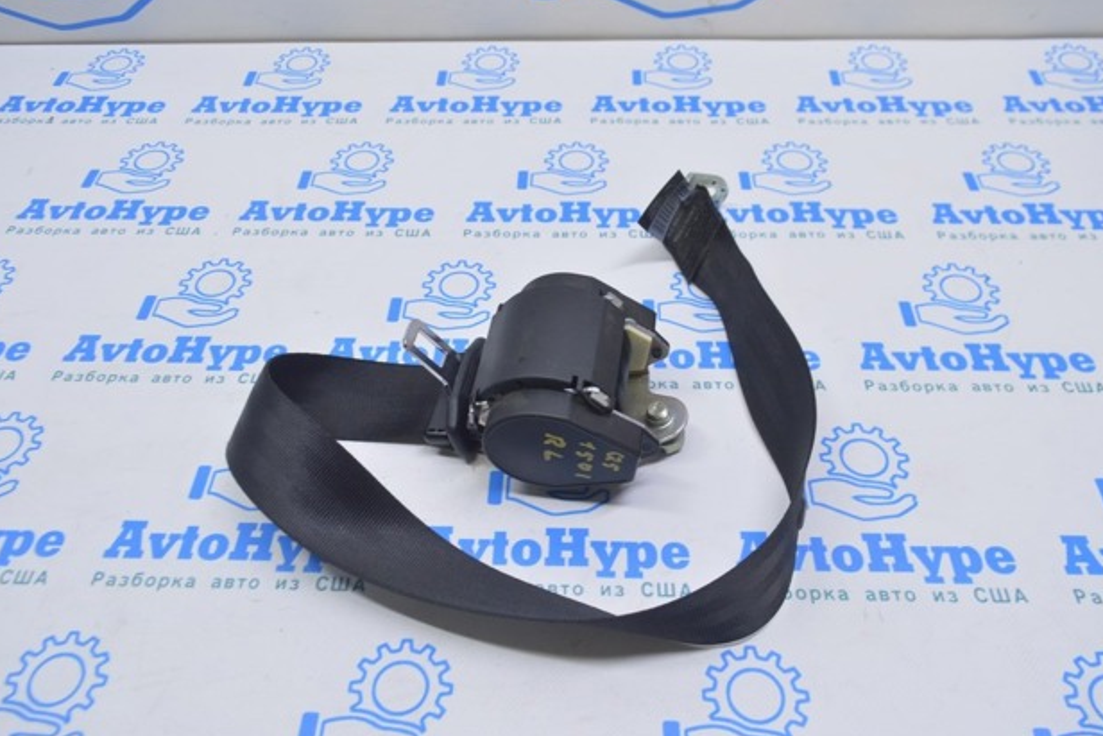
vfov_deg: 46.4
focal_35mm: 28
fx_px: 858
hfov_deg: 65.4
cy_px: 361
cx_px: 535
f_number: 5.6
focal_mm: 18
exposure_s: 1/20
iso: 400
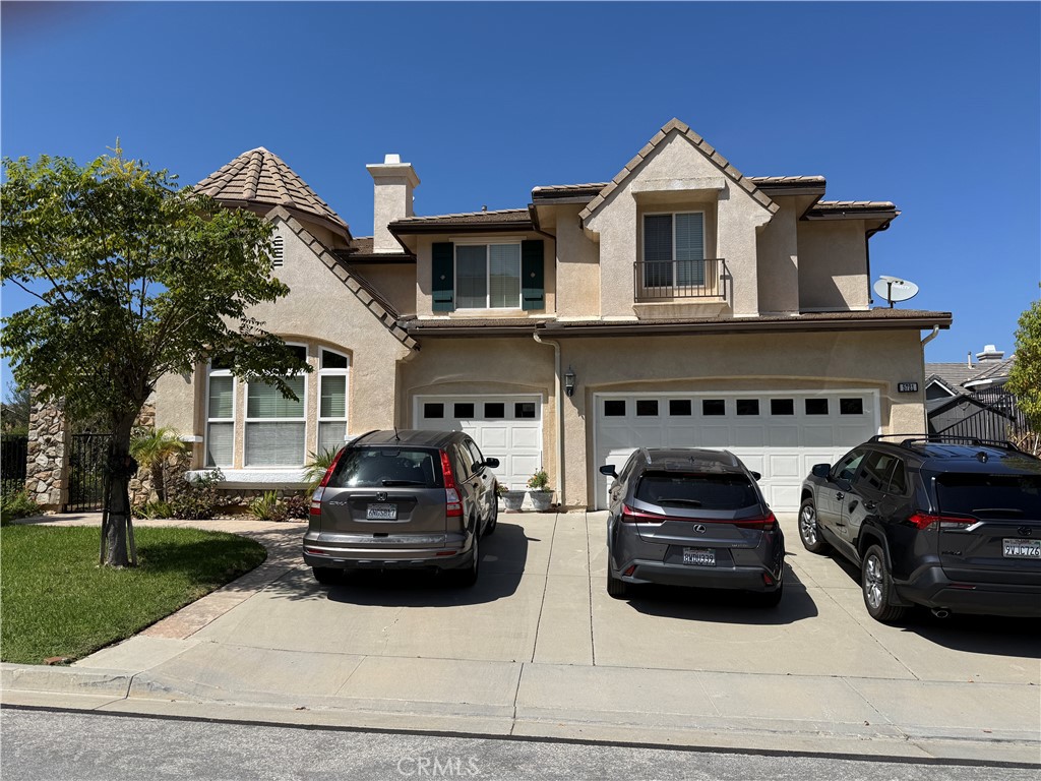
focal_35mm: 24
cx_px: 520
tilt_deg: +5.9
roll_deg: +0.2
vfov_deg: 56.8
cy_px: 390
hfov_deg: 71.6
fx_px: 722
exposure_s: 1/6711
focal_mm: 6.76
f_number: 1.78
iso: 80
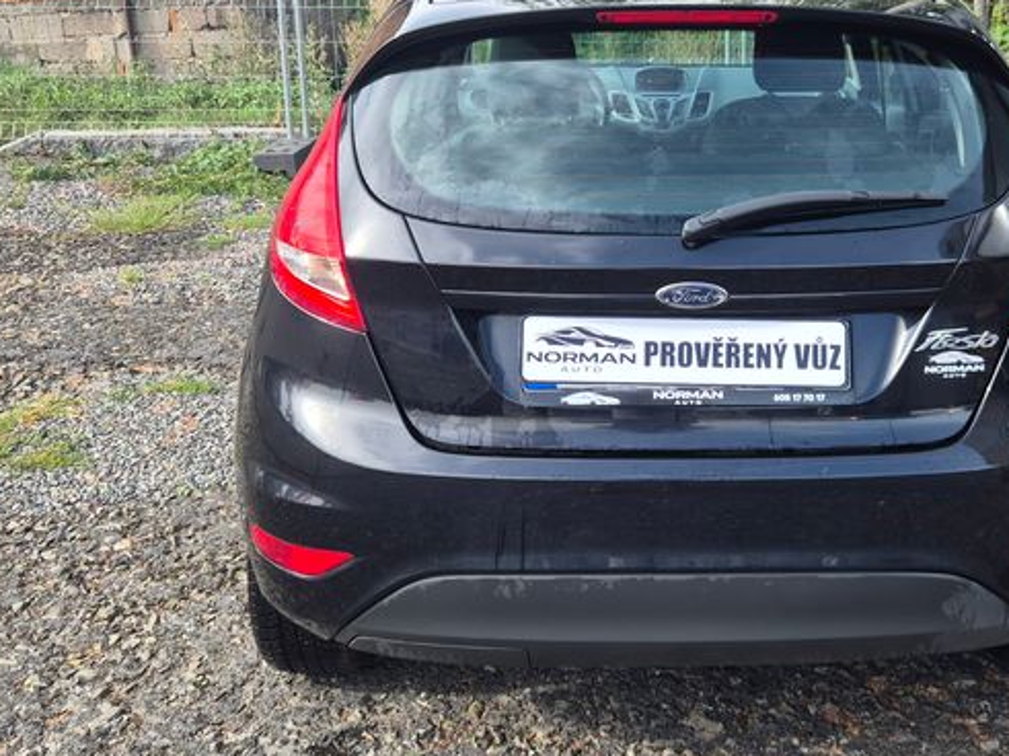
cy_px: 273
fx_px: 1399
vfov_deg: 30.1
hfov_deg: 39.2
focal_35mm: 48
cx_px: 670
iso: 25
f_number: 1.8
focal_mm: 5.4
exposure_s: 1/356
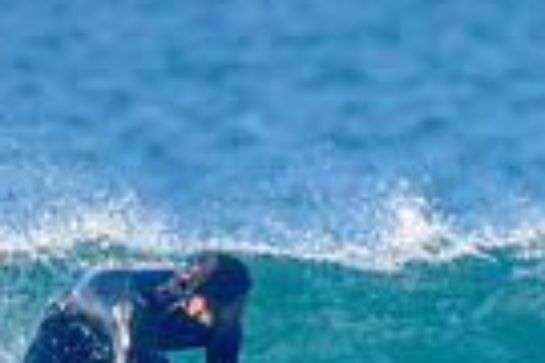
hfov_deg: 1.0
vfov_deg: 0.6
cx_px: 149
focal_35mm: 2146
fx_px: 32486
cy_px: 494
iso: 450
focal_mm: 500
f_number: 5.6
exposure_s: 1/2000
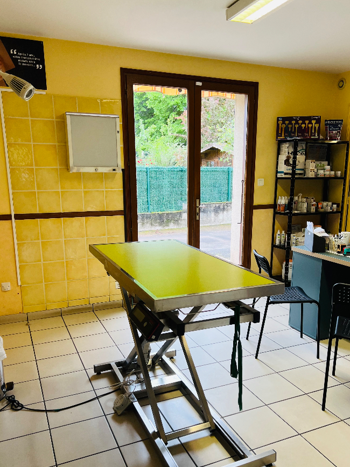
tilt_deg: -12.6
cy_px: 262
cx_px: 192
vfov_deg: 59.8
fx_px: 405
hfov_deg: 46.7
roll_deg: +0.3
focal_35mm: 30
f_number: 1.5
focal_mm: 5.7
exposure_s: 1/100
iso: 64
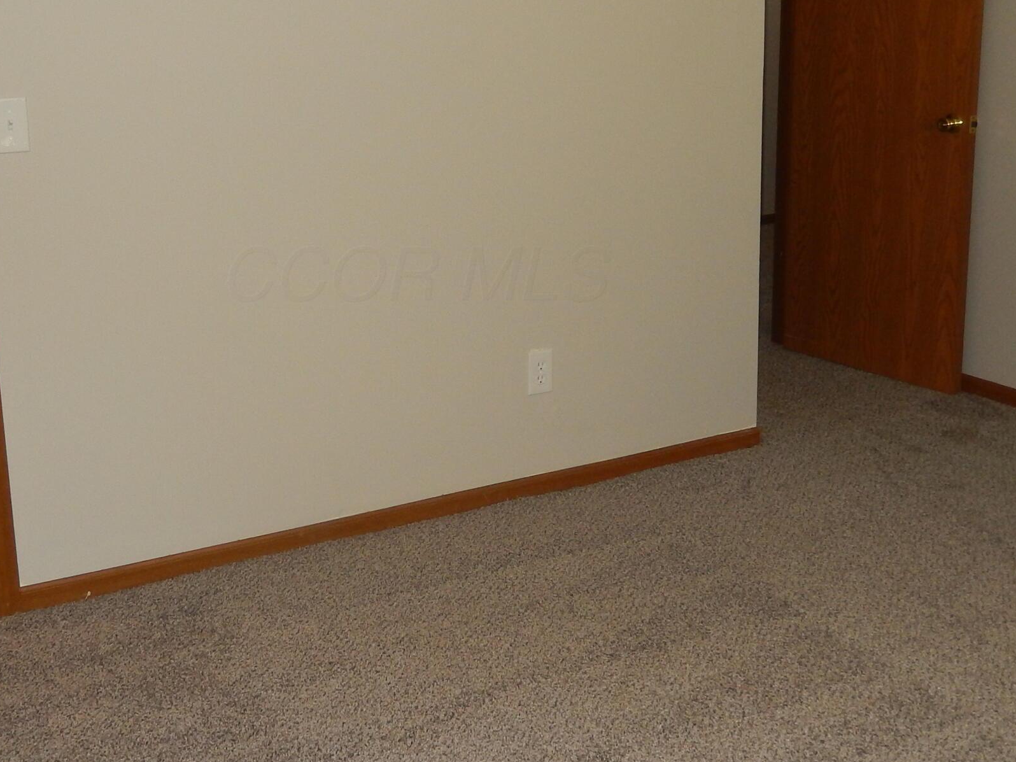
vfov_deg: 30.7
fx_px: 1379
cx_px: 418
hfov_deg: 40.3
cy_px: 273
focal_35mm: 47
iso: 200
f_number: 3.4
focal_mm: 4.5
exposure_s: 1/30
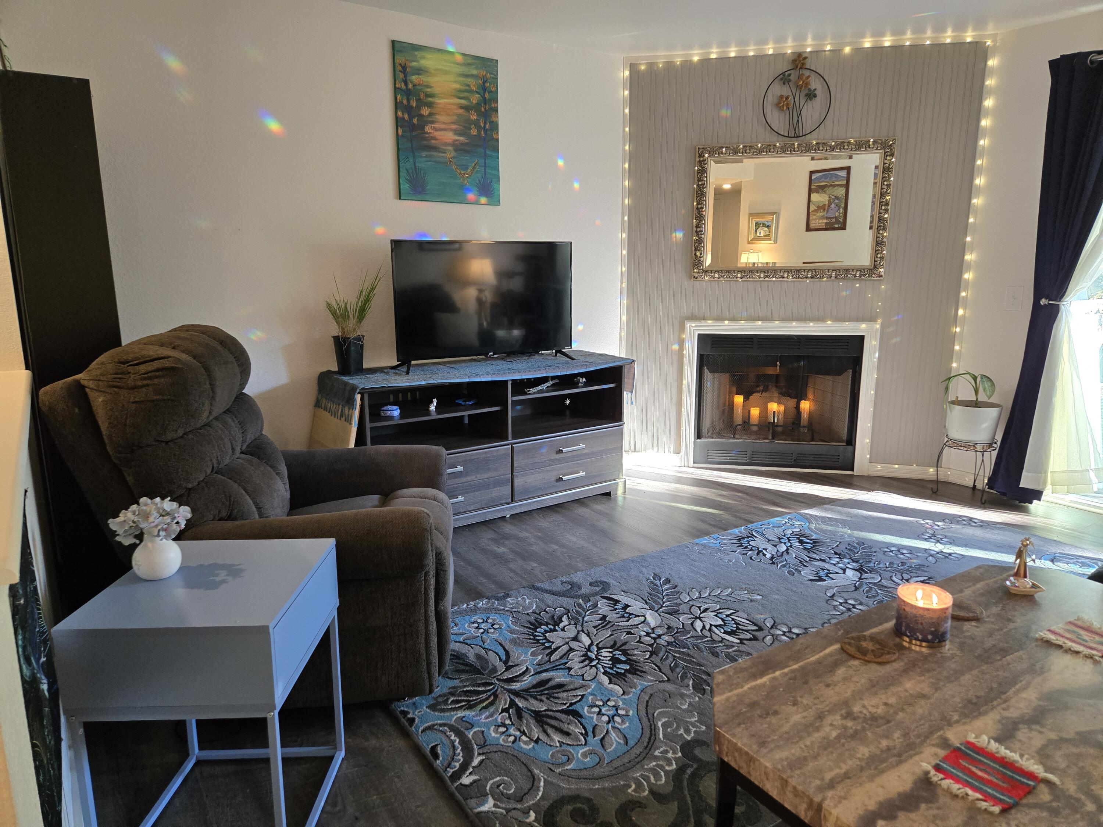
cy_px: 414
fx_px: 733
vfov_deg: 58.9
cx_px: 552
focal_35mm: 23
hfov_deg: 73.9
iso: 400
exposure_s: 1/120
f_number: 1.8
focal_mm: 5.4
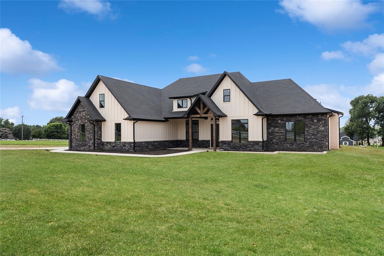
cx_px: 192
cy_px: 128
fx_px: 277
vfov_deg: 49.5
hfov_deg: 69.4
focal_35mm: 26
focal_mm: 26
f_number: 8
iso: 320
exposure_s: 1/800
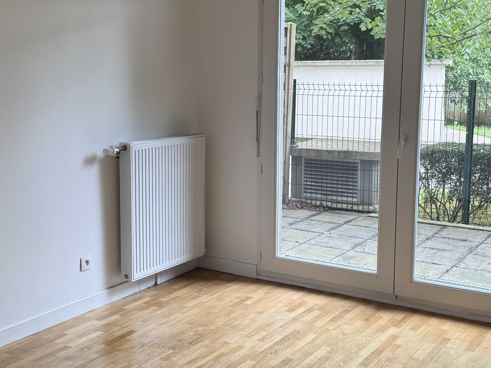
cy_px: 180
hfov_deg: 38.2
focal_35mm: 50
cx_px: 235
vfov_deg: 29.1
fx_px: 709
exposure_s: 1/100
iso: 50
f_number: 1.78
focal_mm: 6.76
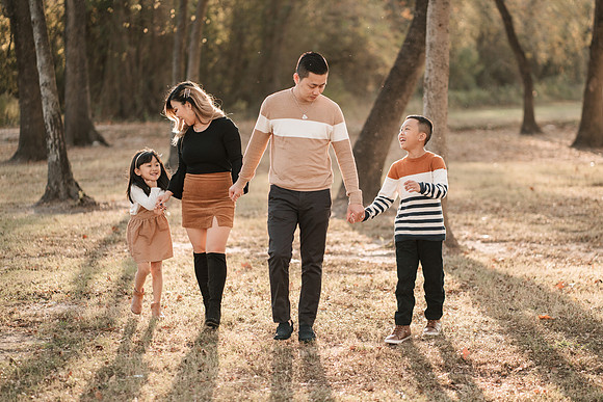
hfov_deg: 23.3
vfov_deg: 15.7
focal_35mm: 87
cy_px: 201
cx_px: 306
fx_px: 1462
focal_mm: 85
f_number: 1.8
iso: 125
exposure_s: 1/500
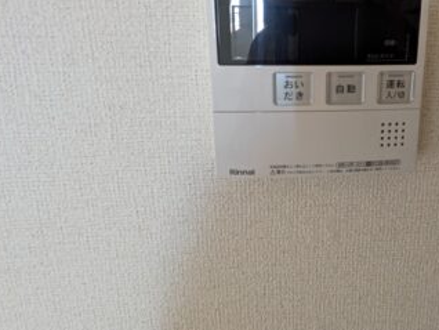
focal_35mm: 22
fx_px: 279
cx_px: 306
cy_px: 79
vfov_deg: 57.8
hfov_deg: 73.1
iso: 660
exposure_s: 1/40
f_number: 2.2
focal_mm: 1.83
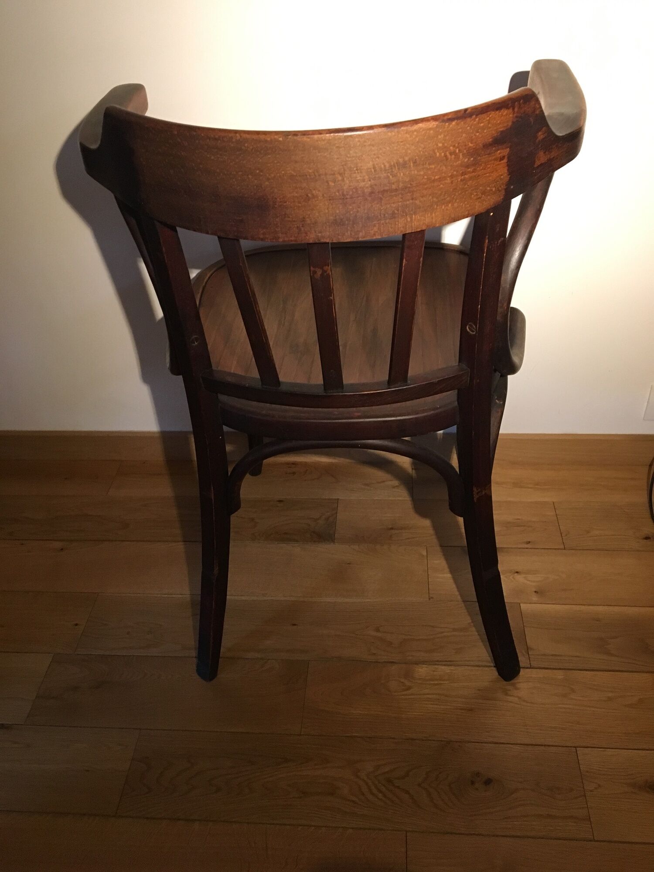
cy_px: 436
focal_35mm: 29
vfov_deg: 61.7
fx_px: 731
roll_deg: +4.9
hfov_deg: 48.2
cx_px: 327
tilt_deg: -37.5
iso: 200
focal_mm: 4.15
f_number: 2.2
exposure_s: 1/33
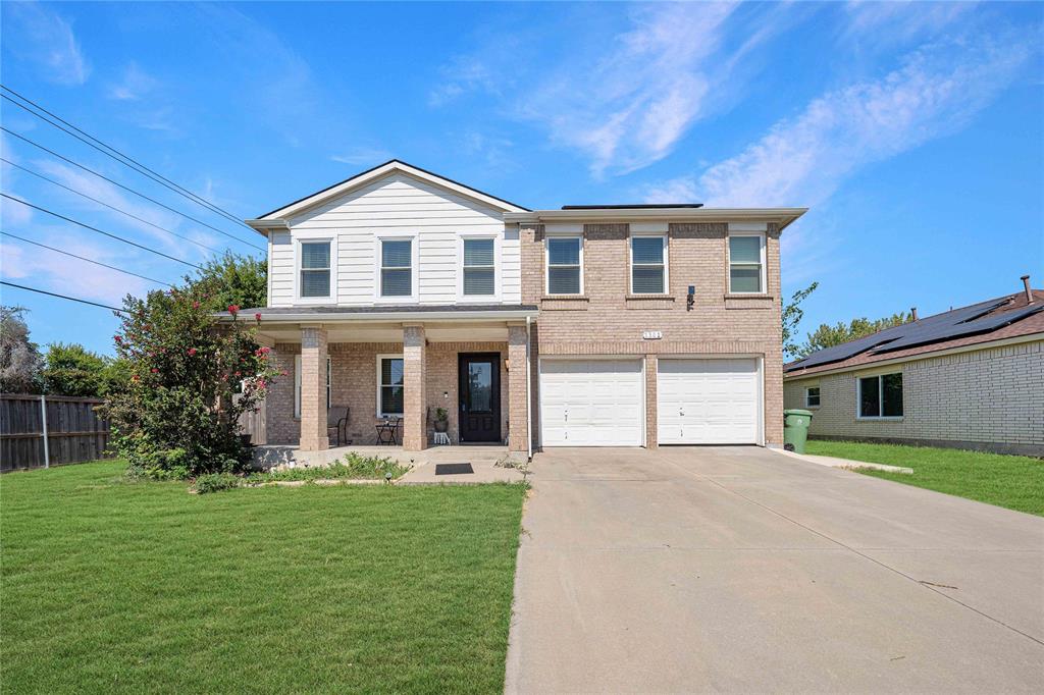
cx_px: 522
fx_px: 348
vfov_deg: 90.0
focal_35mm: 12
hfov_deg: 112.6
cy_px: 348
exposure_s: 1/400
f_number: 7.1
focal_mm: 12
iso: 100
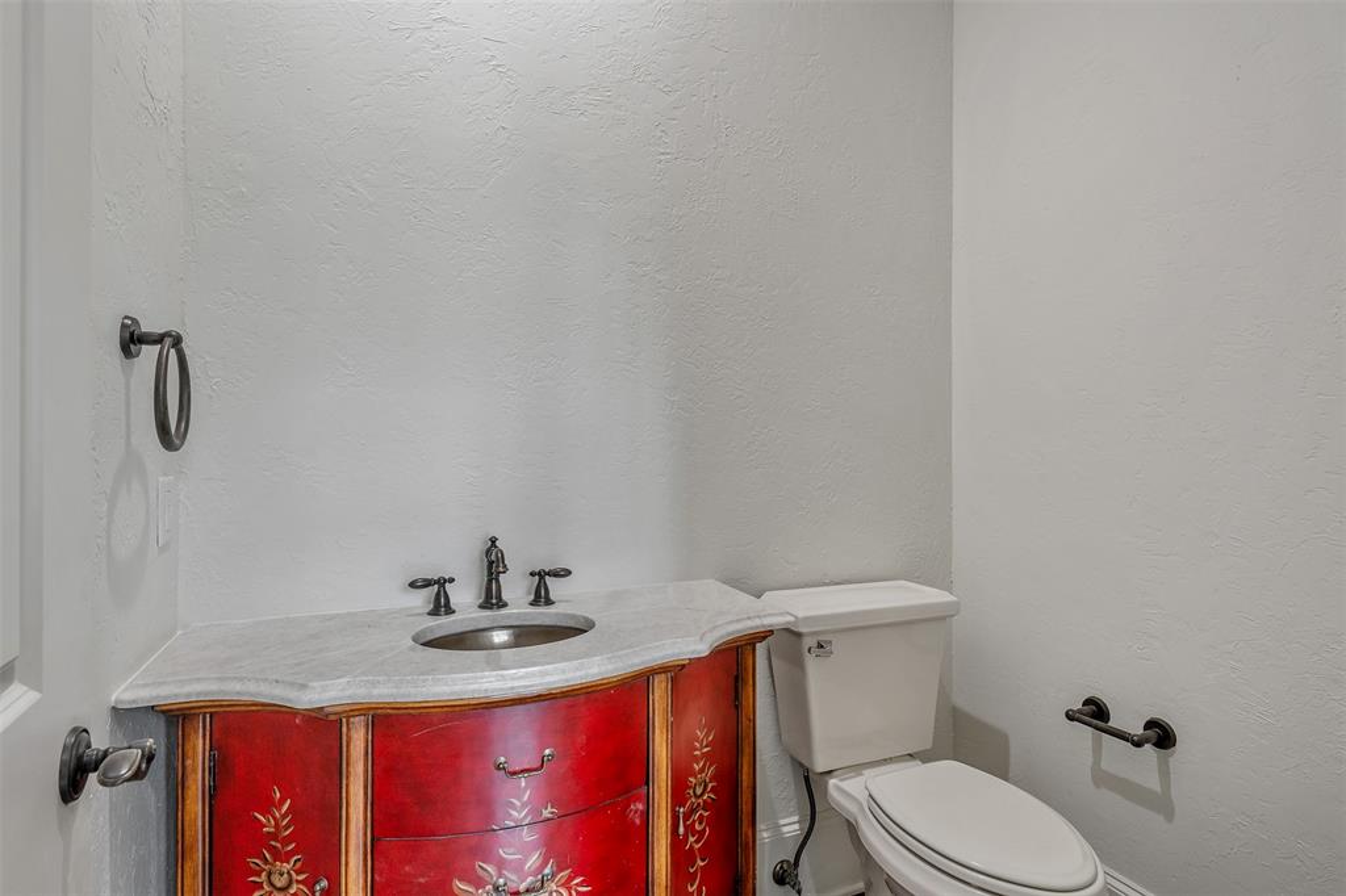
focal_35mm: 18
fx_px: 673
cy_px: 448
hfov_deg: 90.0
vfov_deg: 67.3
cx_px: 673
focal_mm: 18
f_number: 8
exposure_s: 1/13
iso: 800
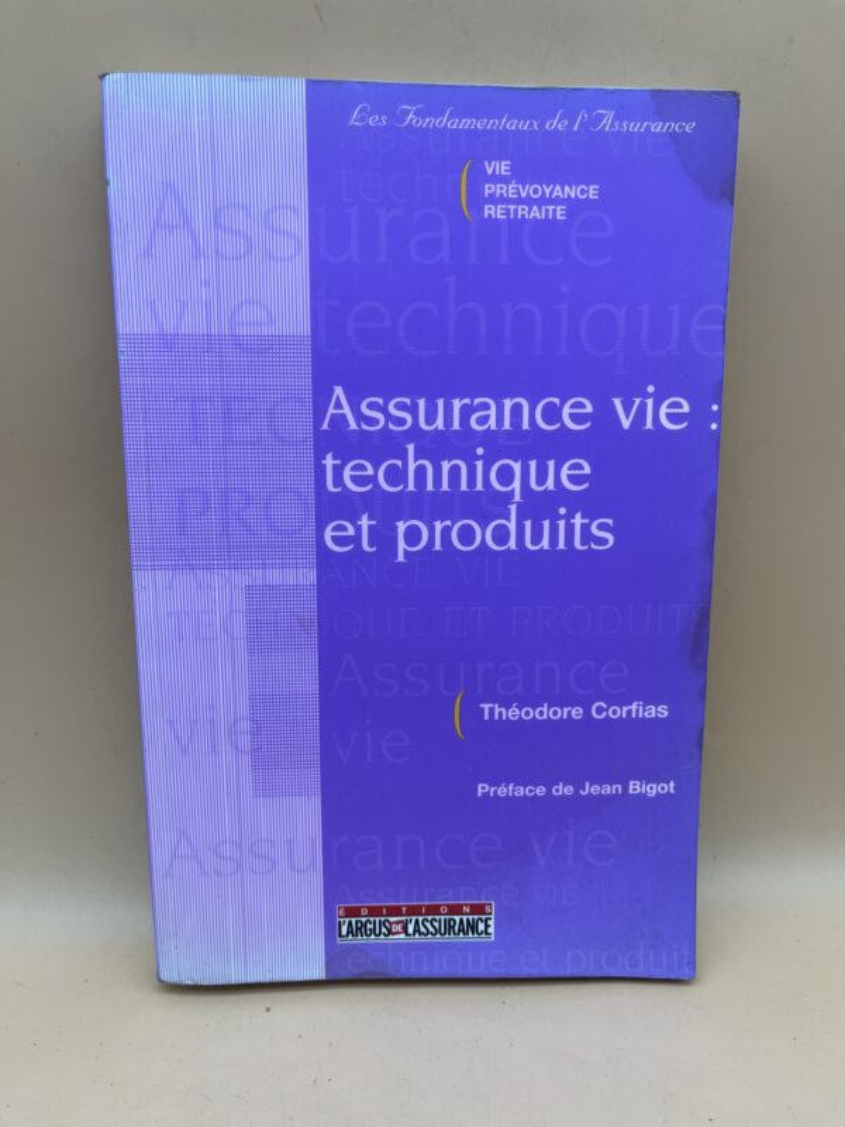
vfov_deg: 67.3
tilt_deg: -22.0
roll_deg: -0.5
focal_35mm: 26
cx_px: 422
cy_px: 564
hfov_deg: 53.1
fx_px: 846
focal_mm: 5.1
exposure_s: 1/188
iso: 40
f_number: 1.6
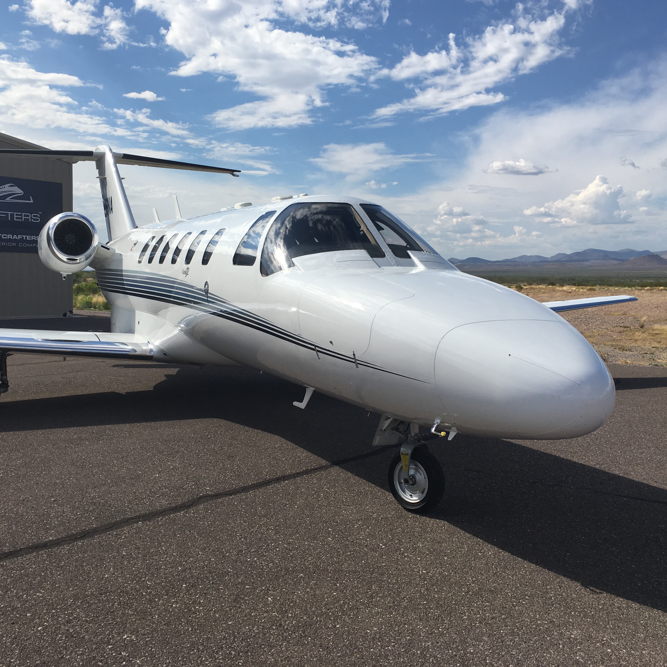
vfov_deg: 47.2
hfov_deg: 47.2
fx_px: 763
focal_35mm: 35
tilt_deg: -2.3
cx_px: 311
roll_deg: -1.3
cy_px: 326
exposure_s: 1/2653
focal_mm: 4.15
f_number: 2.2
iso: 25
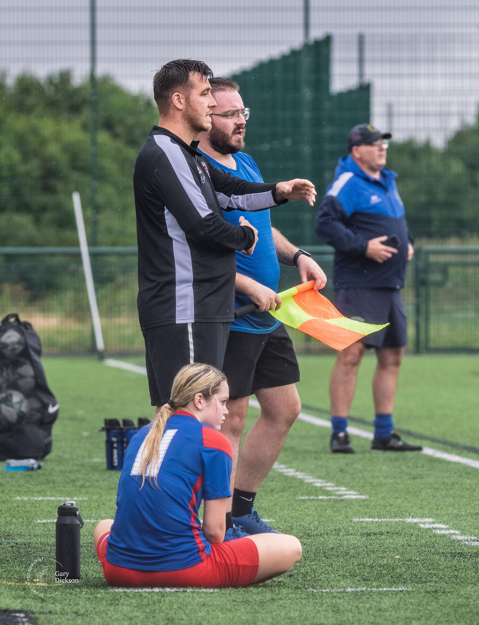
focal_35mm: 409
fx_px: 7441
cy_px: 222
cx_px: 200
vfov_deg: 4.8
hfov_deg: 3.7
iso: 560
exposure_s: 1/1000
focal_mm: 210
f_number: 5
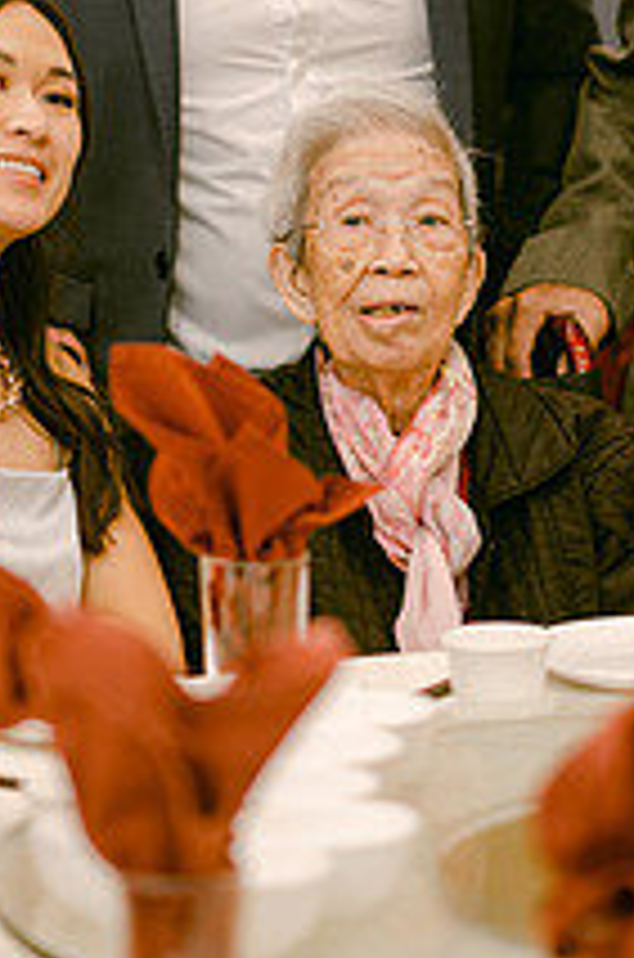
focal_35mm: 180
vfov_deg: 11.4
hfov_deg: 7.6
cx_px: 398
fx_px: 4778
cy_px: 144
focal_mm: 85
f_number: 2
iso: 400
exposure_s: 1/125
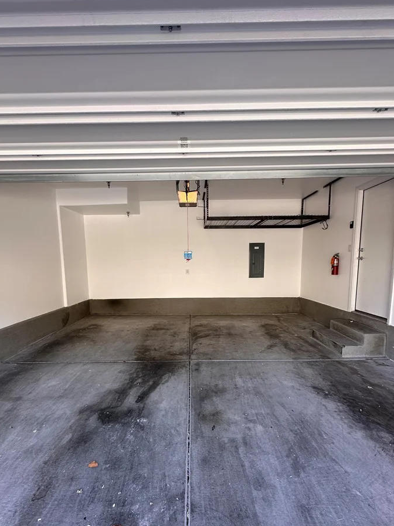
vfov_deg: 94.1
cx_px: 192
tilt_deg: -8.0
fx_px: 243
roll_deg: -0.2
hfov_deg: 78.1
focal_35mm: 16
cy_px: 292
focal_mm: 2.22
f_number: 2.2
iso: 50
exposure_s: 1/120
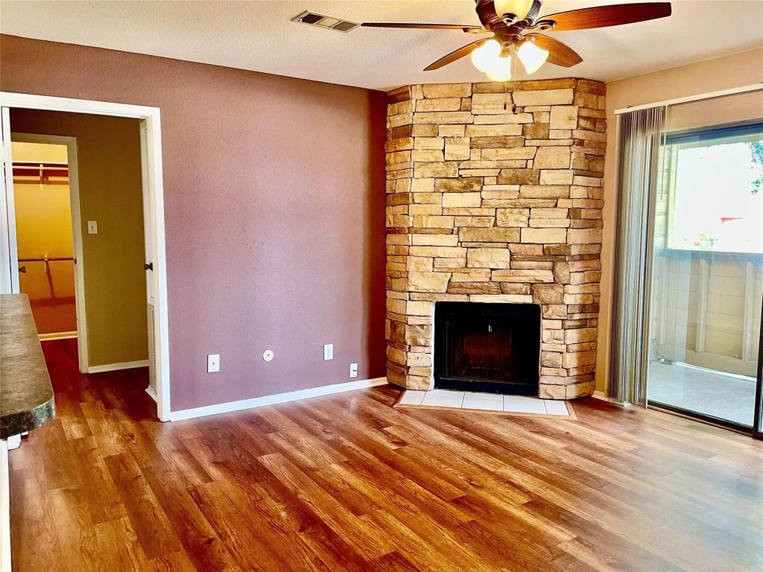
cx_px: 382
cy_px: 286
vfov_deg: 53.1
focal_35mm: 26
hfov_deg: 67.3
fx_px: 573
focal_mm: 4.2
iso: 200
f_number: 1.6
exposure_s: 1/60
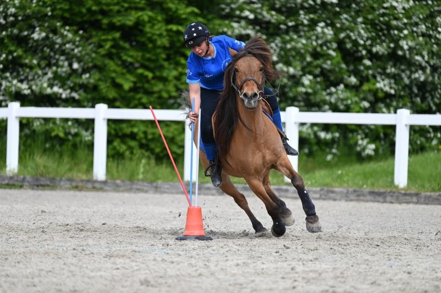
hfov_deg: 6.1
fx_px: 4161
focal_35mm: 340
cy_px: 146
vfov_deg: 4.0
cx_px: 220
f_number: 5.3
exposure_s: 1/1250
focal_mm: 340
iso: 360
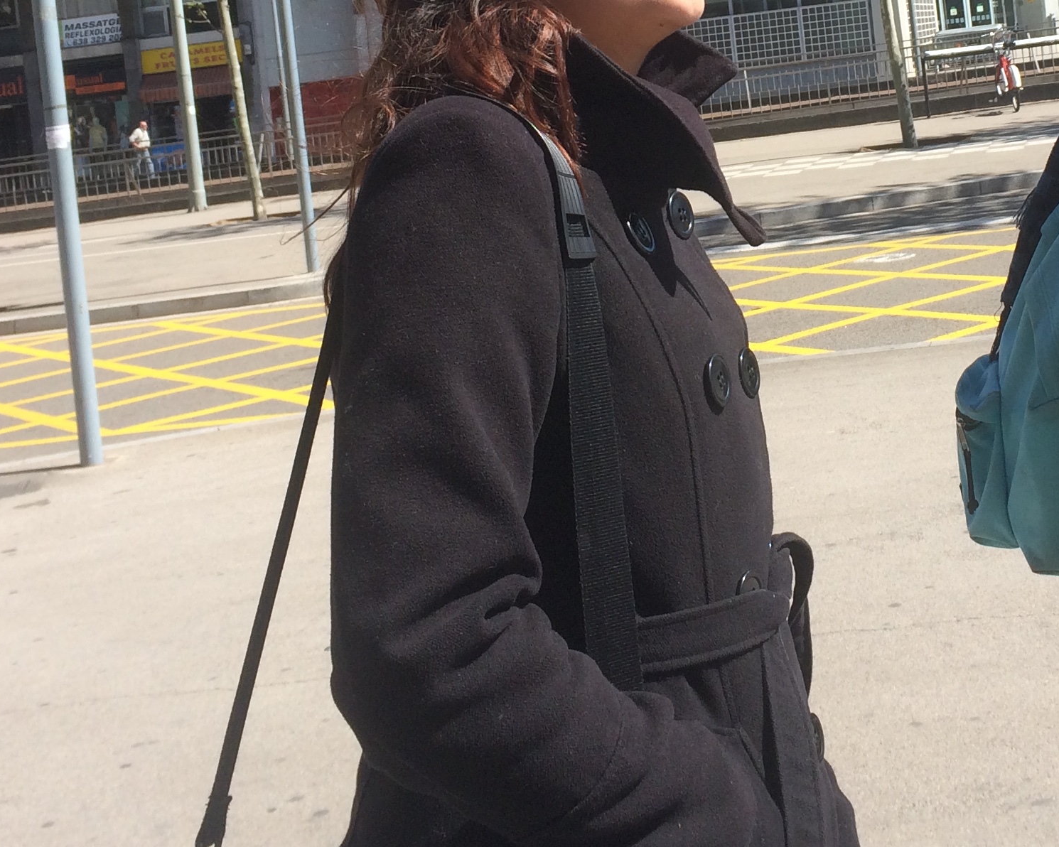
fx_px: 1943
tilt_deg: -0.1
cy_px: 51
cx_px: 778
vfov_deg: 23.8
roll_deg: +5.5
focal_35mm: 62
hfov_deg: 30.0
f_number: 2.2
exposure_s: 1/1282
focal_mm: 4.15
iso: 32
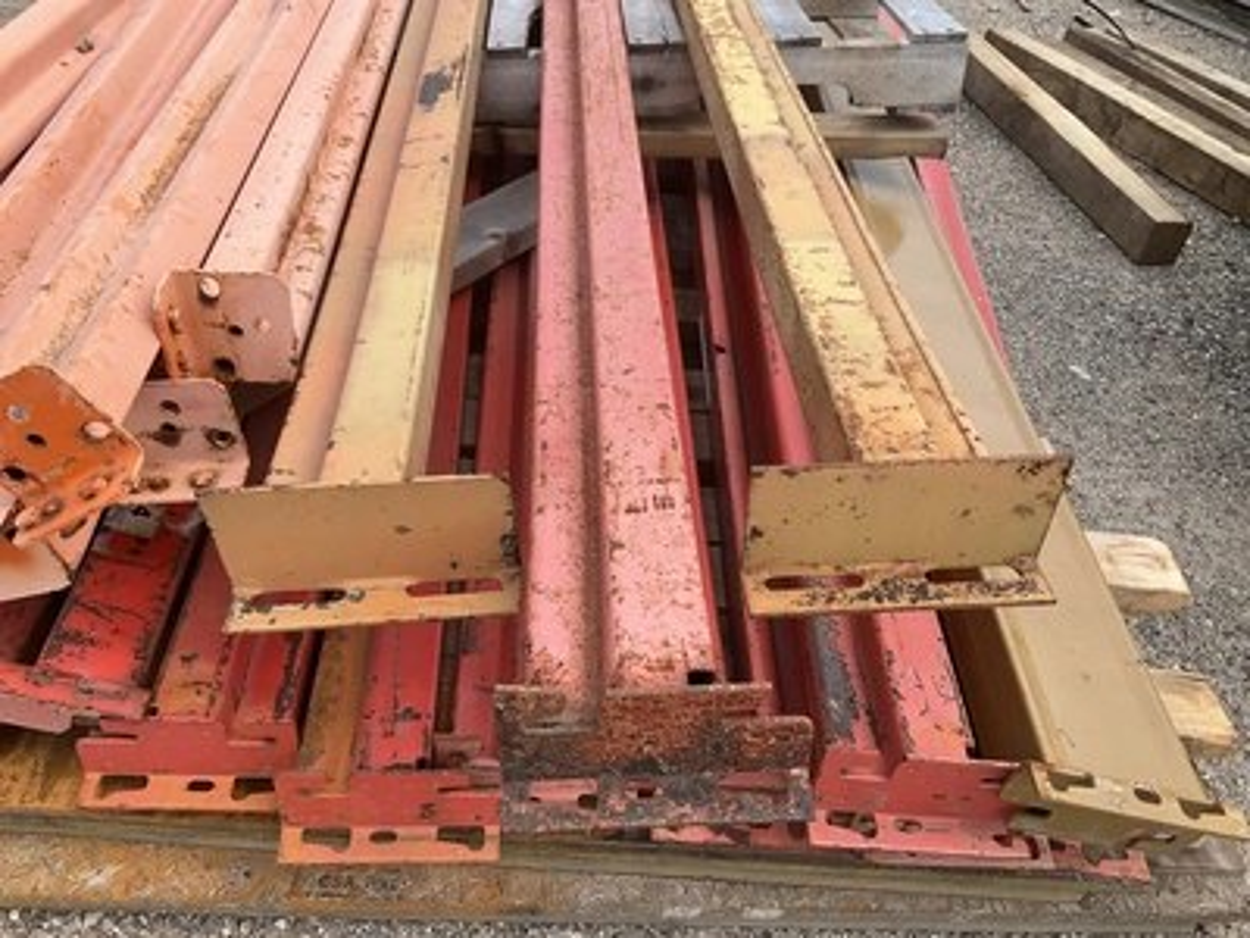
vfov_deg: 48.2
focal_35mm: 29
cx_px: 625
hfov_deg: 61.7
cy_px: 469
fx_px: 1047
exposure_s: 1/869
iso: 25
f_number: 1.8
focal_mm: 3
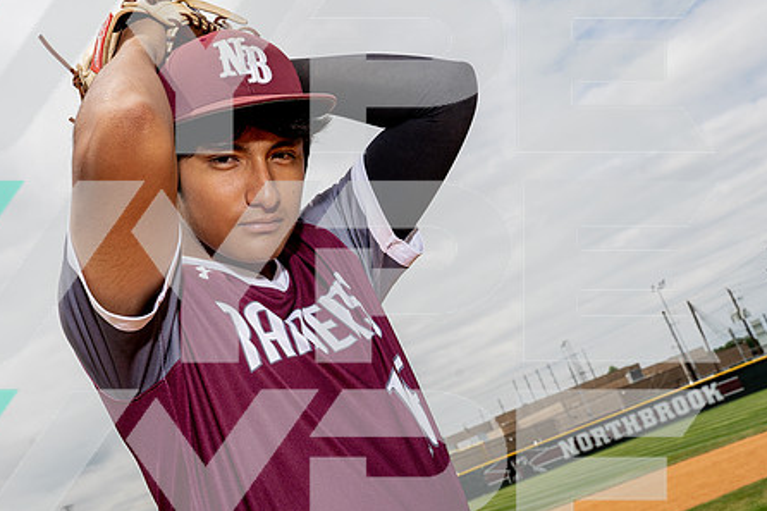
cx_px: 269
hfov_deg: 40.0
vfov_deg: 27.5
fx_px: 1044
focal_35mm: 49
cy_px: 273
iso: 100
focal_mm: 36
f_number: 10
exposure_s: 1/250
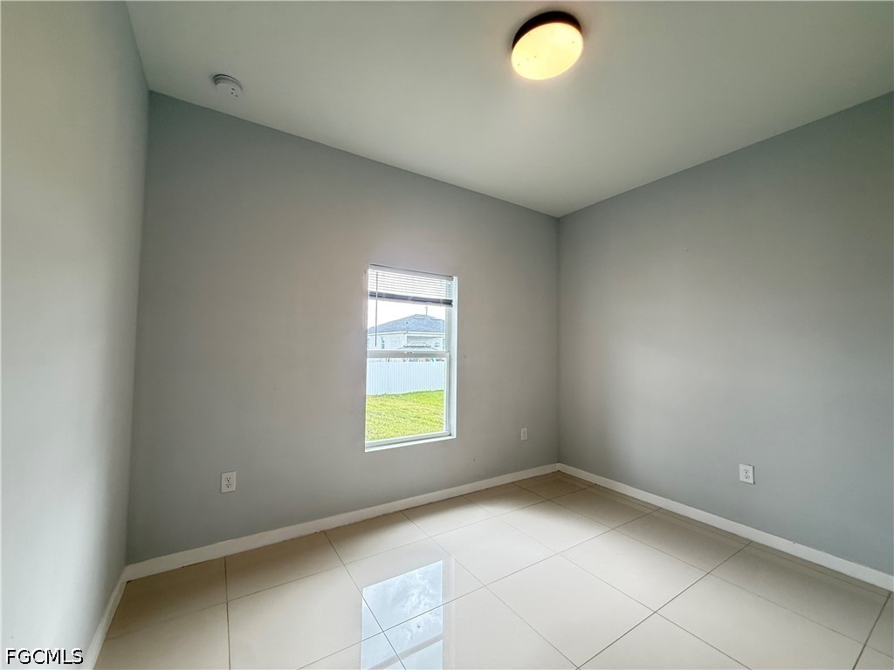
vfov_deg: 85.7
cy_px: 335
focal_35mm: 14
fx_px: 362
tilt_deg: +2.8
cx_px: 447
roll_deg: -1.0
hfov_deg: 102.1
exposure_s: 1/120
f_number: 2.2
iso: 250
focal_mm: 2.22
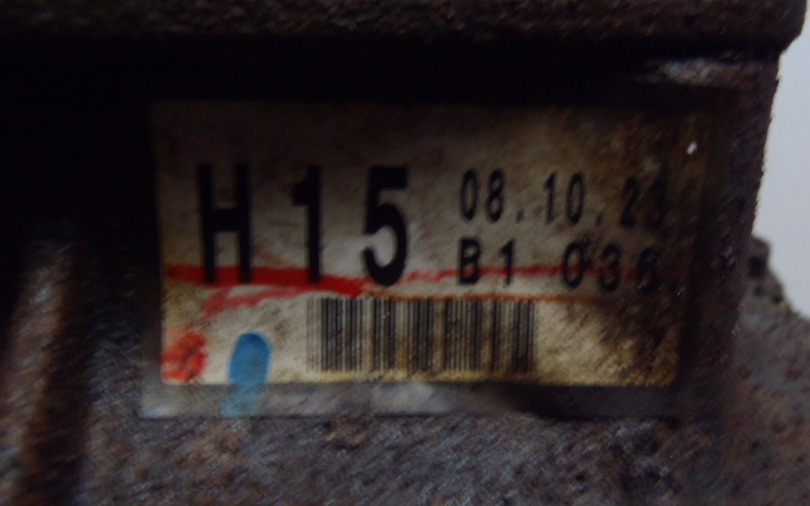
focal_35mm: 40
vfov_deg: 32.0
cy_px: 278
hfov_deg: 49.3
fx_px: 883
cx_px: 401
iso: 400
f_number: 4.7
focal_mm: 6.64
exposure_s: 1/4
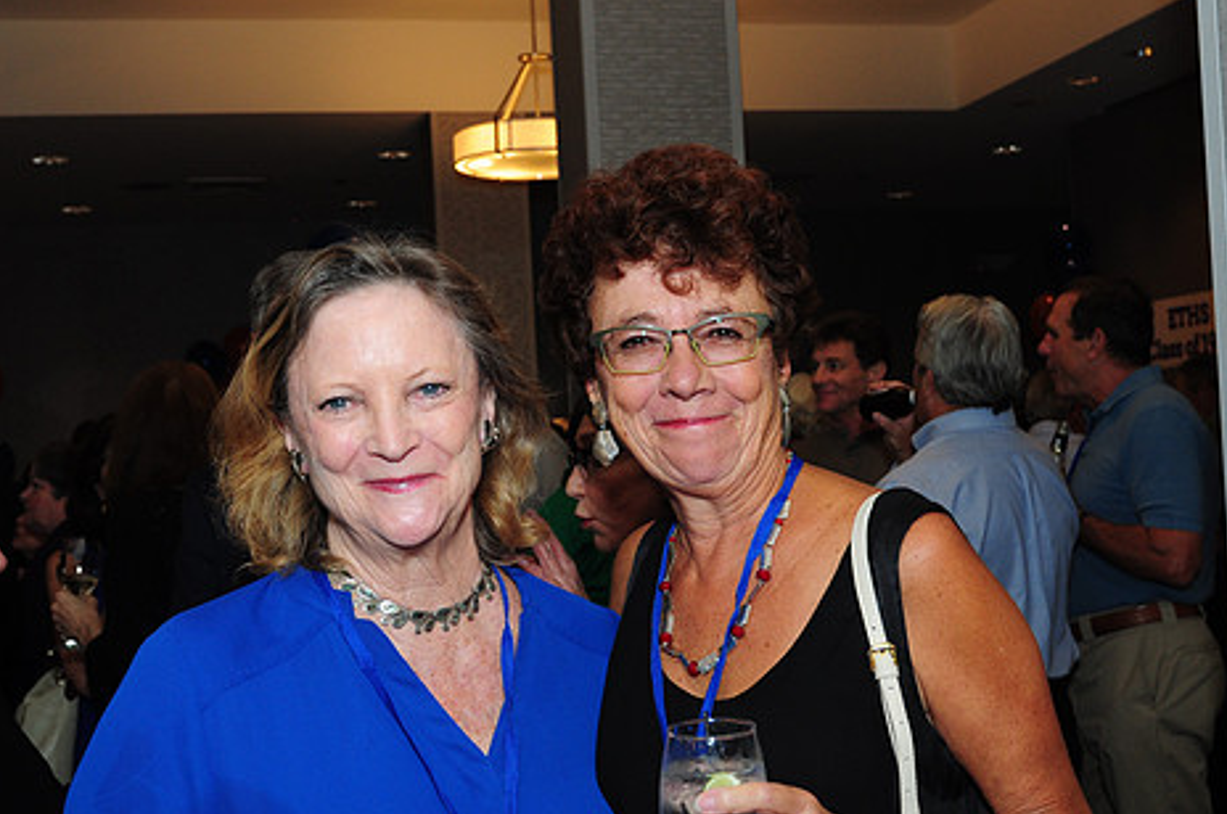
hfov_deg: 39.2
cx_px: 653
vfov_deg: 26.6
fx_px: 1723
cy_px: 456
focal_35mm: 51
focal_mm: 27
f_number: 5
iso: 500
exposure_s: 1/60
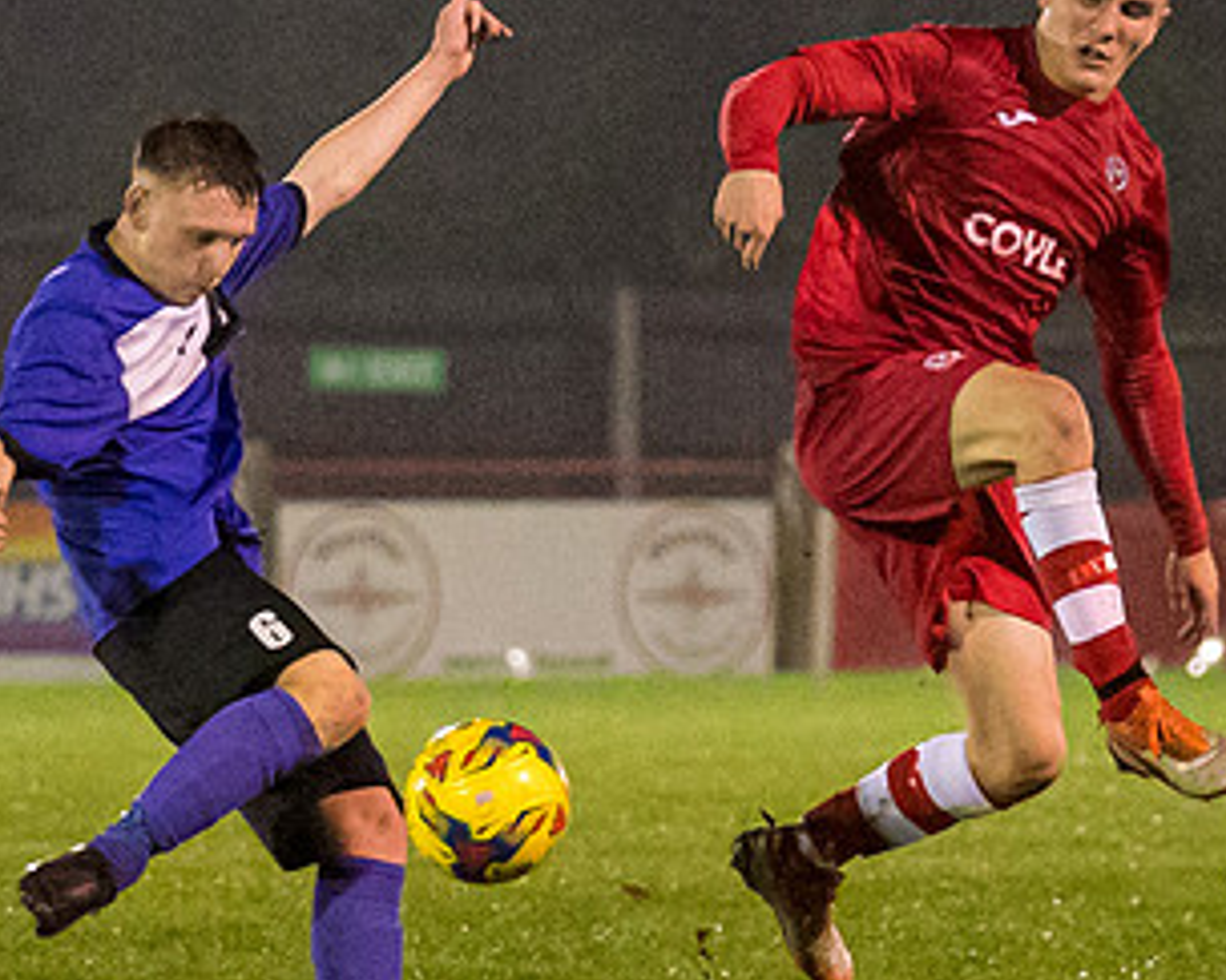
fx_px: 16758
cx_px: 746
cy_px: 936
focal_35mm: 462
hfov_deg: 4.2
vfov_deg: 3.3
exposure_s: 1/1000
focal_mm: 99
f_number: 2.8
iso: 6400
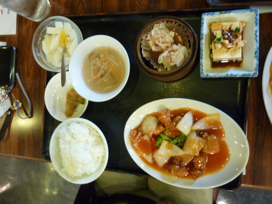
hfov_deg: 69.4
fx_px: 196
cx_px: 136
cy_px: 102
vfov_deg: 54.9
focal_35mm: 25
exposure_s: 1/13
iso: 400
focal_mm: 4.1
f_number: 3.3
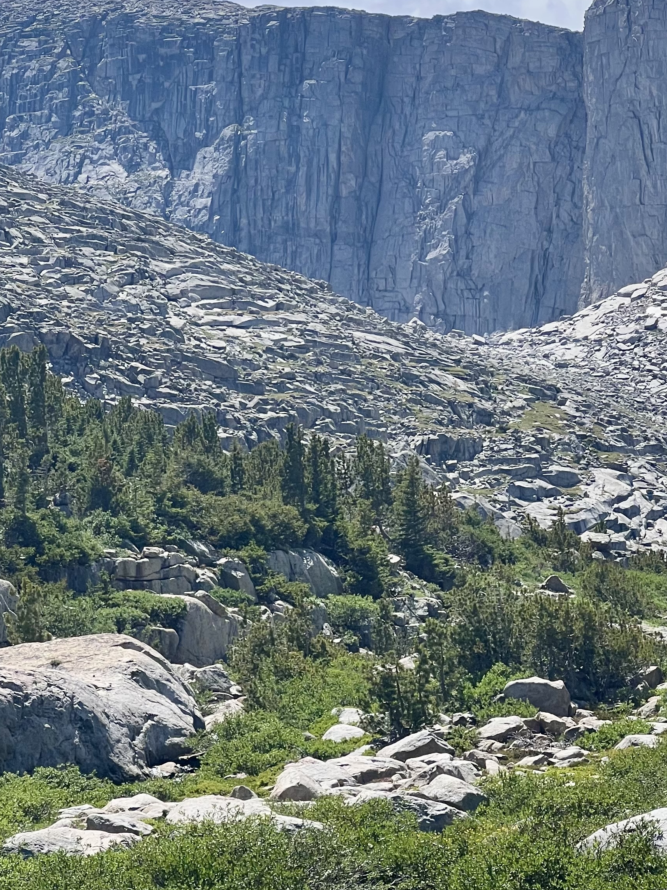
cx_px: 374
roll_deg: +3.5
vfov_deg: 14.5
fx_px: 3494
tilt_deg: +5.1
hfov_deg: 10.9
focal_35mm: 136
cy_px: 612
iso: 32
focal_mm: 9
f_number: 2.8
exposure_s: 1/681
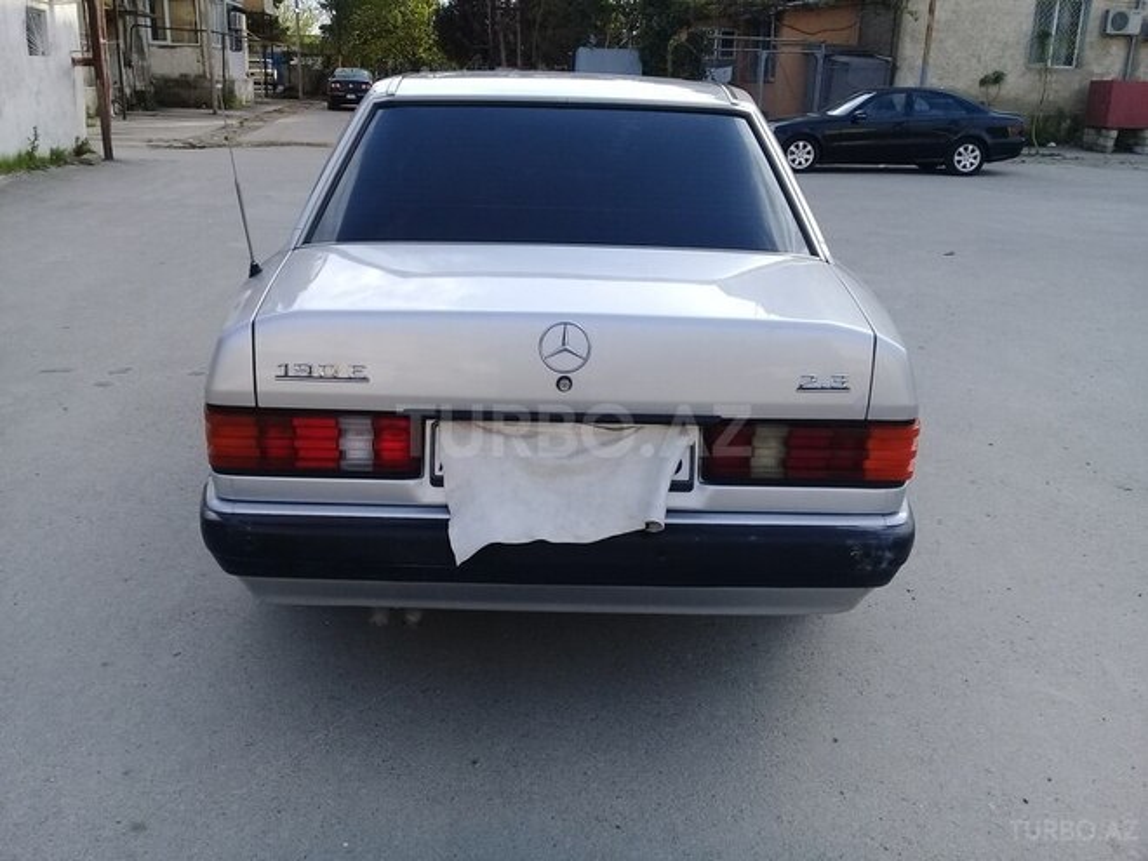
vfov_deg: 45.4
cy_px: 430
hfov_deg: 58.4
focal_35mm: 31
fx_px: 1028
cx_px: 574
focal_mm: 3.3
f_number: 2.2
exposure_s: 1/572
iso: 50
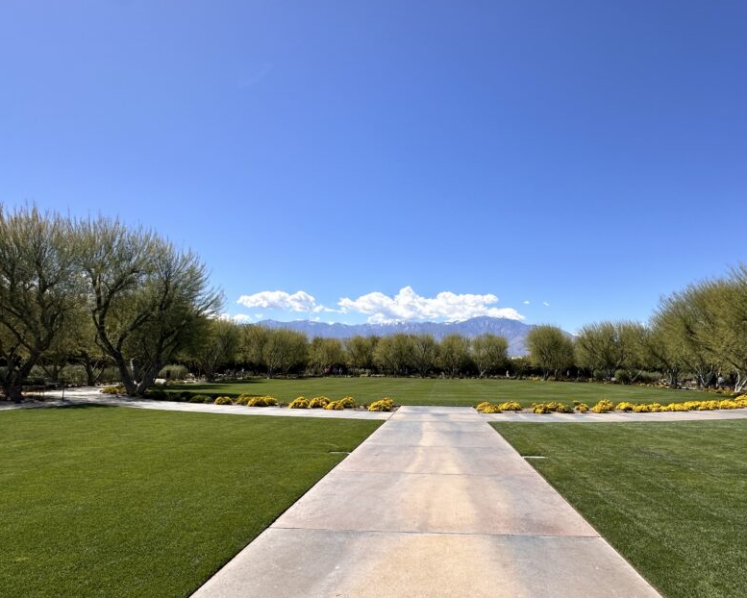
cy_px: 346
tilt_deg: +2.1
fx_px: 398
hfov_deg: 85.8
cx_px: 428
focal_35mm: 18
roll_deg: -1.2
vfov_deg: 73.3
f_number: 2.2
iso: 50
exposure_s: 1/2681
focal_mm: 2.22
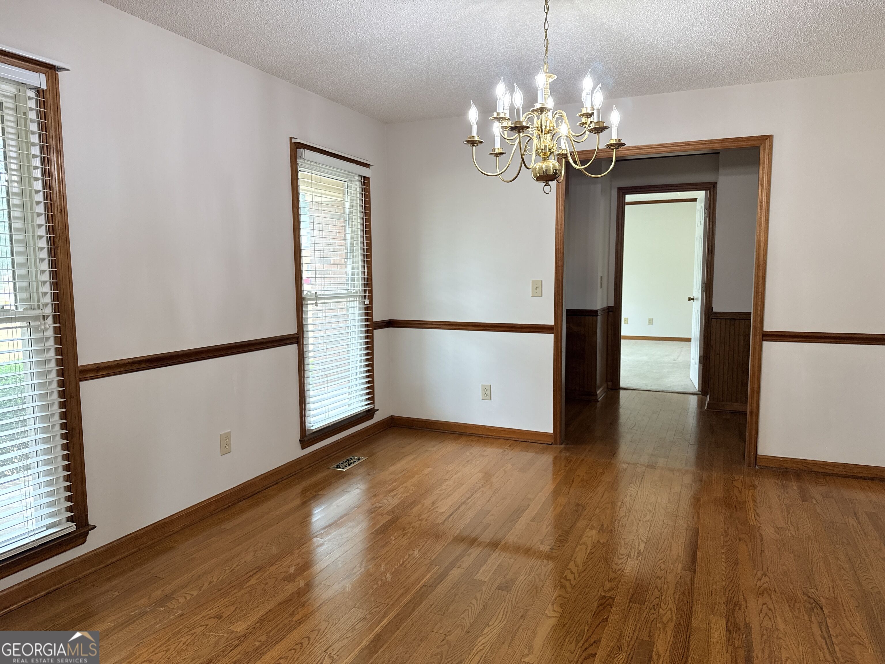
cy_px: 332
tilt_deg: -4.4
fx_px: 614
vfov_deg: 56.8
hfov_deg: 71.6
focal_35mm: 24
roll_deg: +0.2
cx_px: 442
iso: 125
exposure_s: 1/120
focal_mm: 6.76
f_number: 1.78
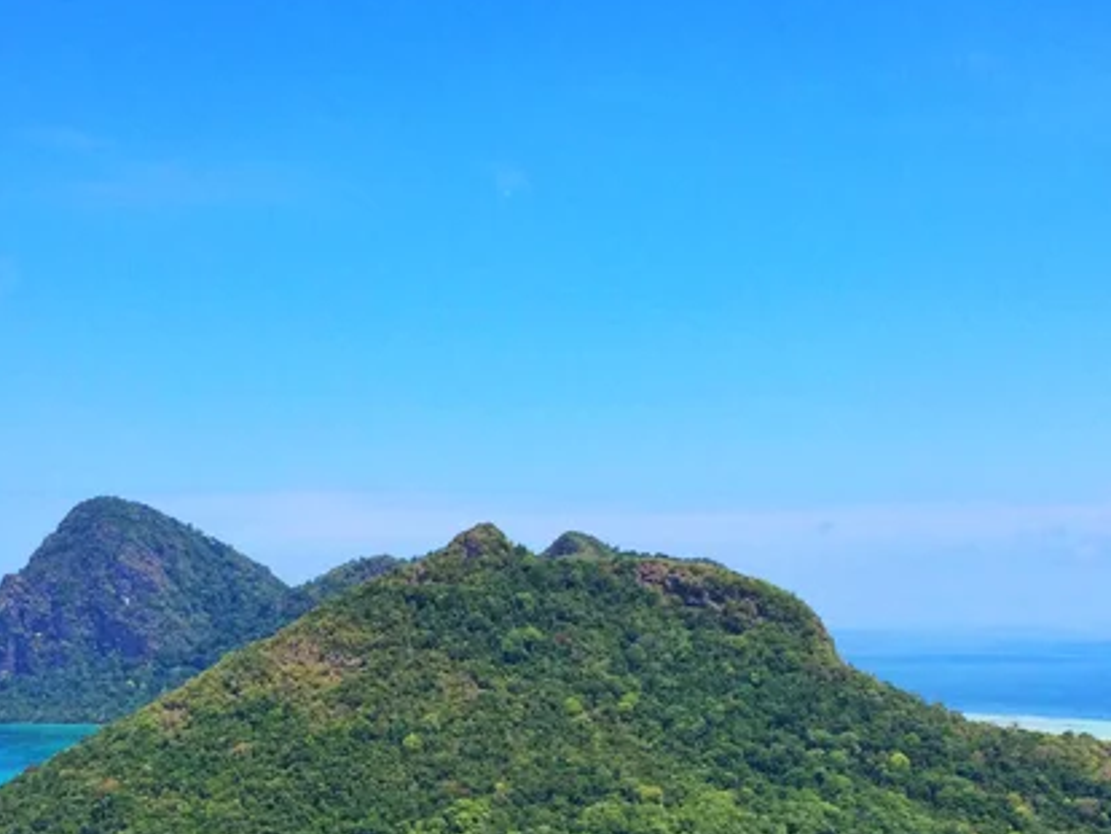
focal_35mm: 56
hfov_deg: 34.3
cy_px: 767
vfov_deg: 25.2
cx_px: 513
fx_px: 1798
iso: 32
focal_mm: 4.15
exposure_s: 1/2160
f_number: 2.2
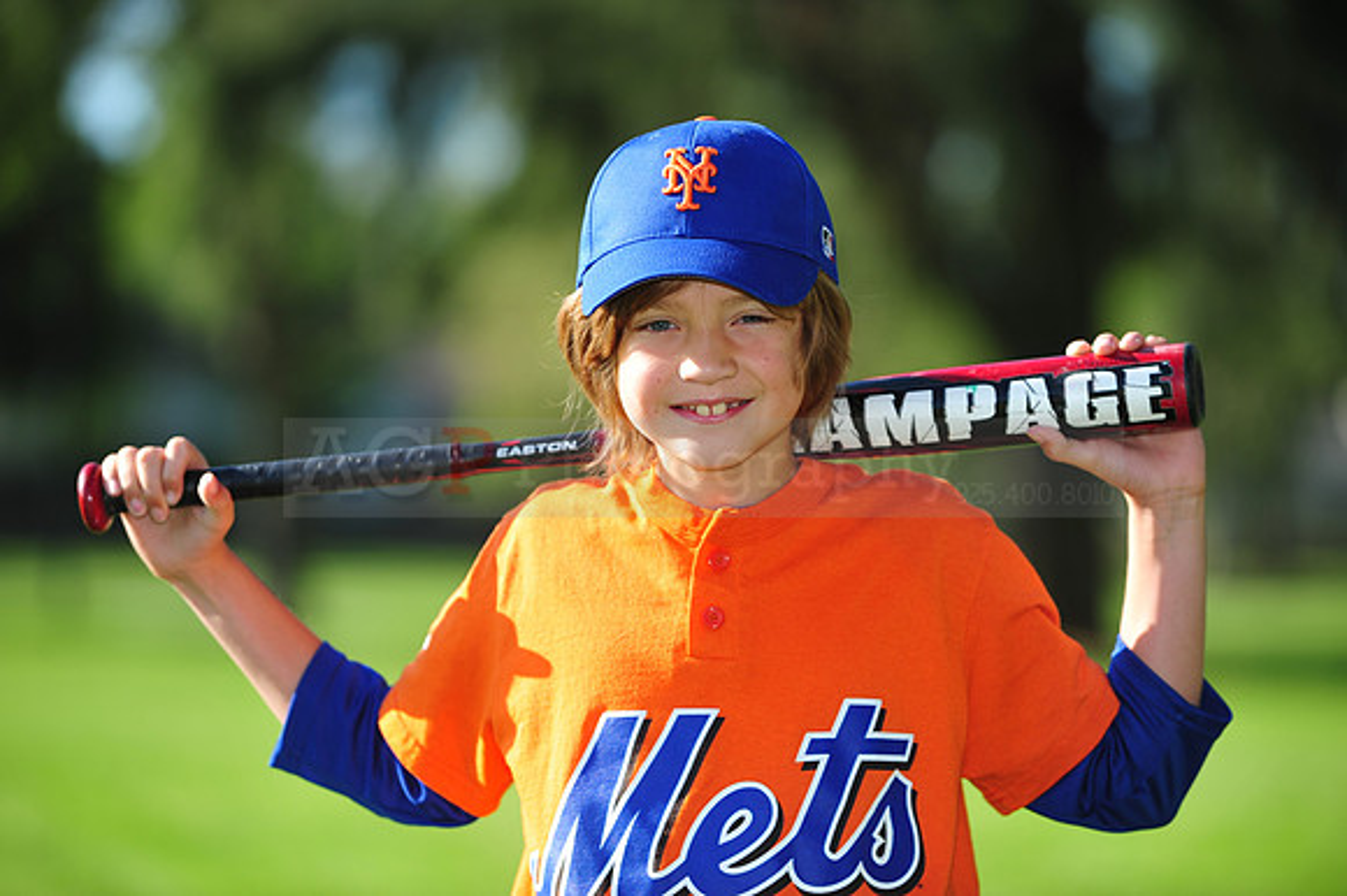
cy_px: 448
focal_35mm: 200
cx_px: 674
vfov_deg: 6.9
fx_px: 7479
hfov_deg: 10.3
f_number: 4
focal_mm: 200
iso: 200
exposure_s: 1/800
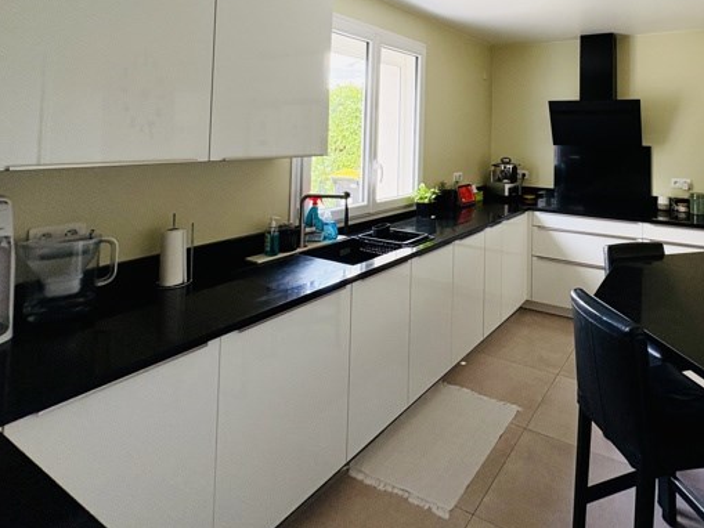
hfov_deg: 74.3
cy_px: 117
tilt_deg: +3.1
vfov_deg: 57.3
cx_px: 463
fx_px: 448
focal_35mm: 22
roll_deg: -0.1
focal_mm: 2.22
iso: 200
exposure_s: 1/95
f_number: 2.2
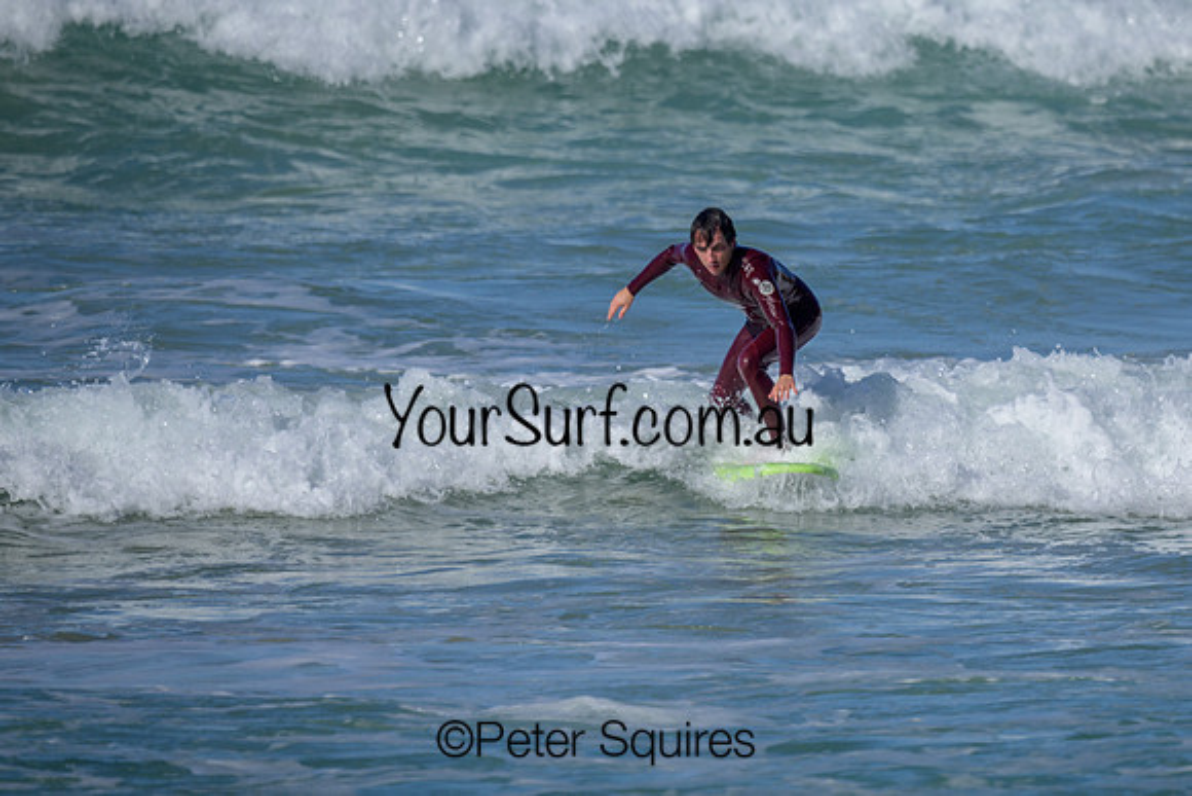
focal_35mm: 1099
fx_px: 36396
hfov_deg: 1.9
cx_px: 791
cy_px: 411
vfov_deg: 1.3
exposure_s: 1/2000
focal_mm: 800
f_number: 6.3
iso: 180
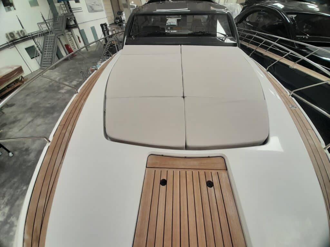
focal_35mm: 13
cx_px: 165
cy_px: 124
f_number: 2.2
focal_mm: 1.13
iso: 50
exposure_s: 1/100
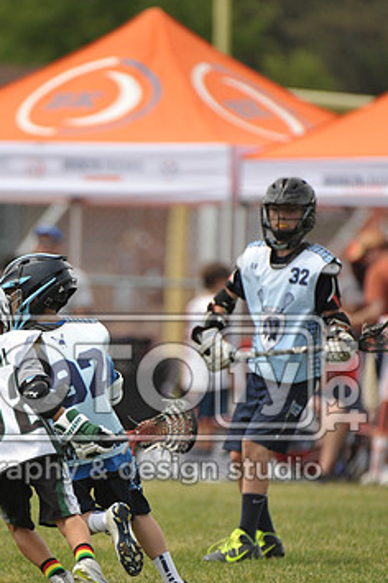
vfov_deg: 3.3
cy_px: 391
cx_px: 95
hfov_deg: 2.2
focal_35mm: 621
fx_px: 10058
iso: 800
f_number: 4
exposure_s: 1/4000
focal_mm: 380
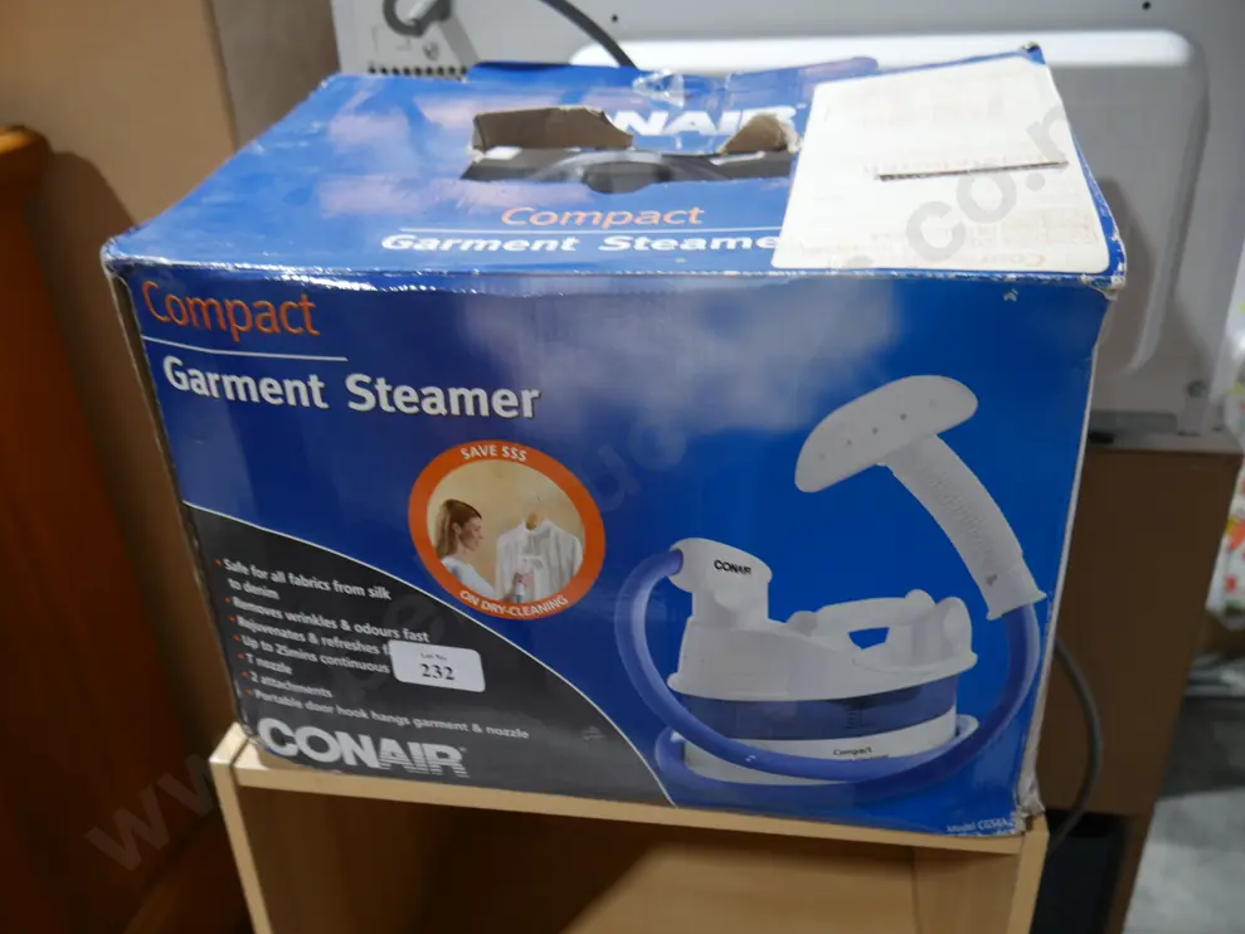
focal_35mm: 29
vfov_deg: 48.2
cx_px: 613
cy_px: 472
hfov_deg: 61.7
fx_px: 1043
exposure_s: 1/60
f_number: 3.5
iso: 320
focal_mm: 14
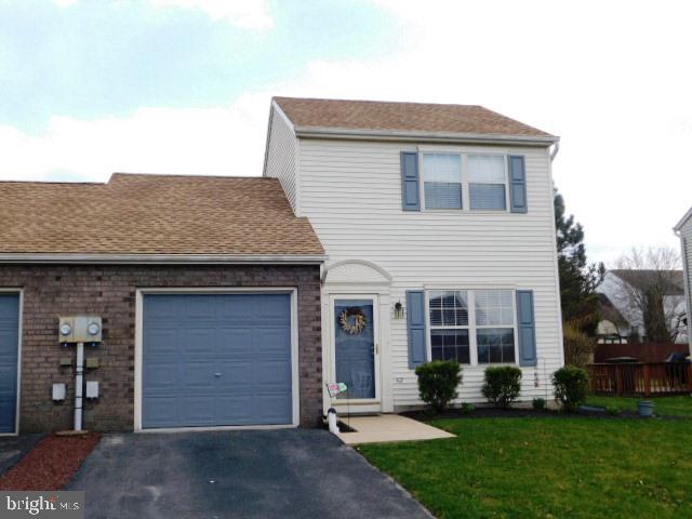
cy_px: 260
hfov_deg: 46.8
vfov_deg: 36.0
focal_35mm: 40
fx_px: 800
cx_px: 346
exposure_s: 1/640
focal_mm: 7.1
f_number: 3.6
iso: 125
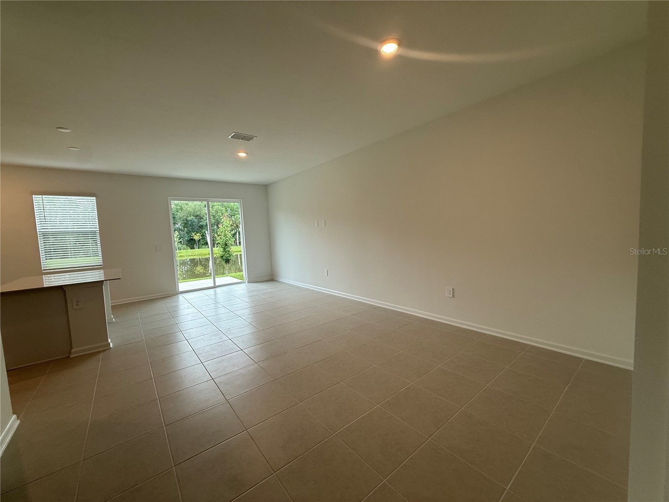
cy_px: 251
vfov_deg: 85.7
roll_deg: +2.7
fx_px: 271
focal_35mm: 14
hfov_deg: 102.1
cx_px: 334
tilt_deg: -2.8
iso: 64
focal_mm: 2.22
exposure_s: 1/120
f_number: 2.2
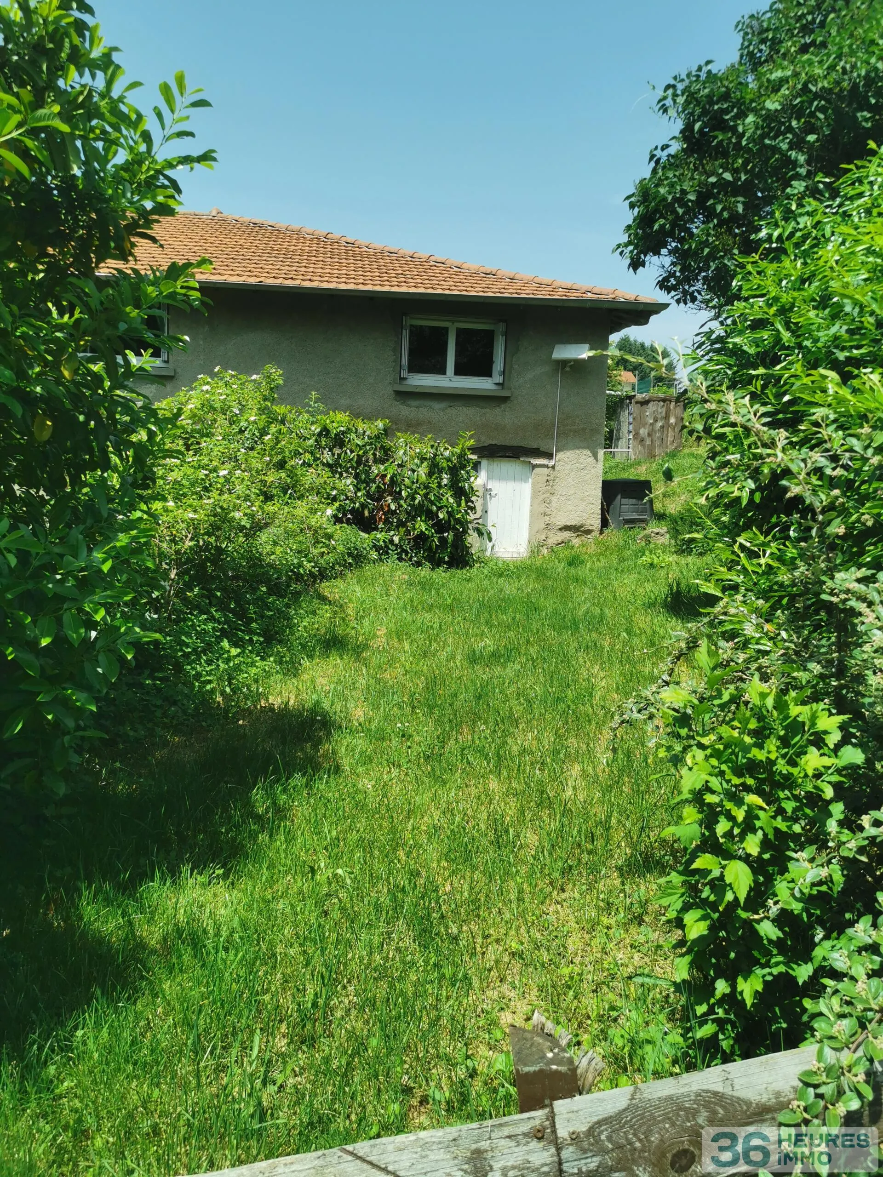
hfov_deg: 51.4
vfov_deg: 65.3
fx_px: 918
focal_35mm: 27
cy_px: 588
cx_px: 442
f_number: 1.6
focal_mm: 5.56
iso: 50
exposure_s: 1/3125
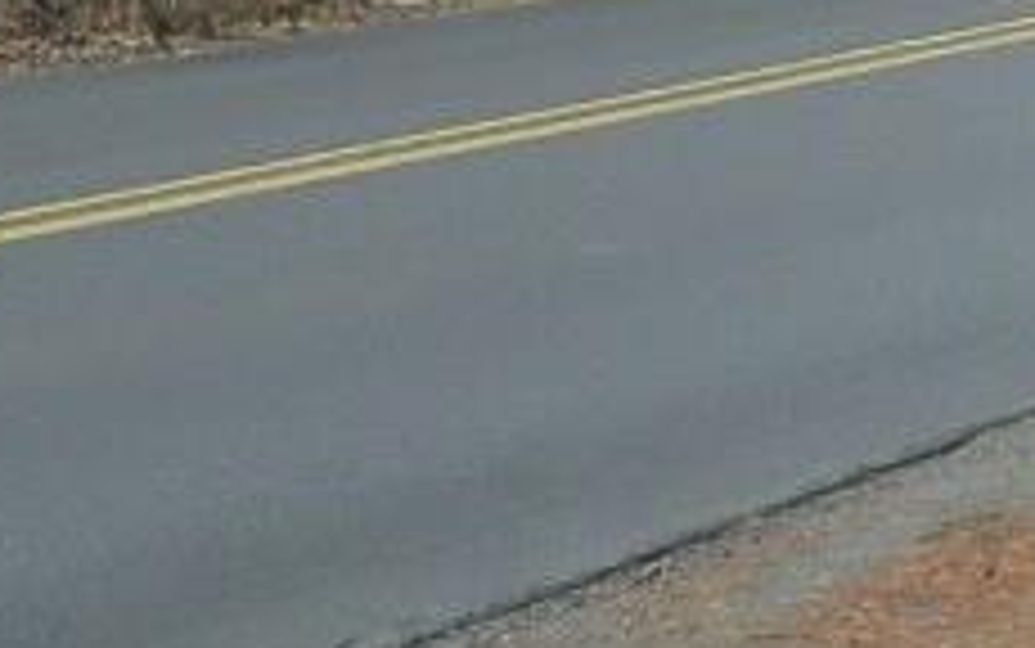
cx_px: 1372
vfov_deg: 7.5
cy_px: -477
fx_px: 4798
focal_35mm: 170
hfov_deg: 11.9
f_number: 5
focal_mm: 6
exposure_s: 1/125
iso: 80
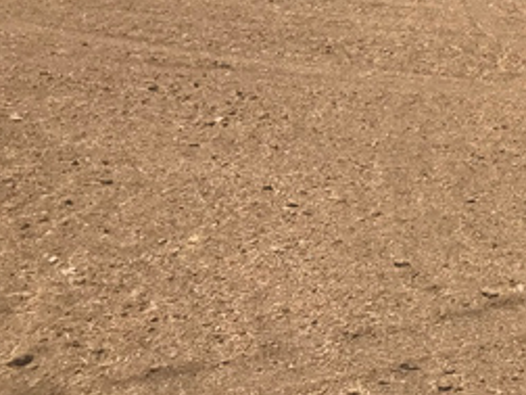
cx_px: 622
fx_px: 1079
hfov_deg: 24.9
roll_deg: -0.5
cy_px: 59
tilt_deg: -13.5
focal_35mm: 71
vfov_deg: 20.4
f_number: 1.8
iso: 20
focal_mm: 3.99
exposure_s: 1/3300
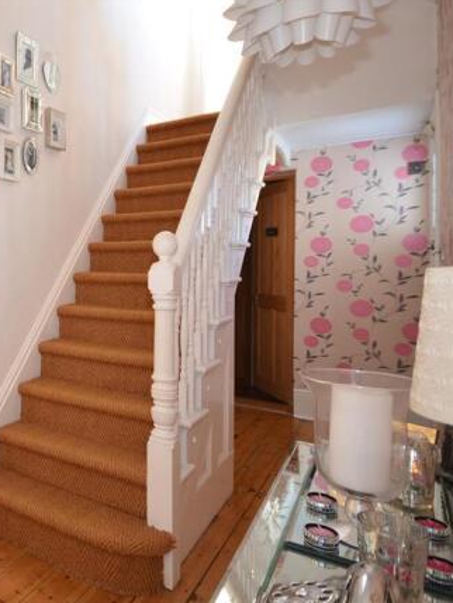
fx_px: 384
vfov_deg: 76.4
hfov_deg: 51.3
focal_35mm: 22
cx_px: 18
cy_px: 301
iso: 200
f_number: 5
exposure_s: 1/4
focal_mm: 10
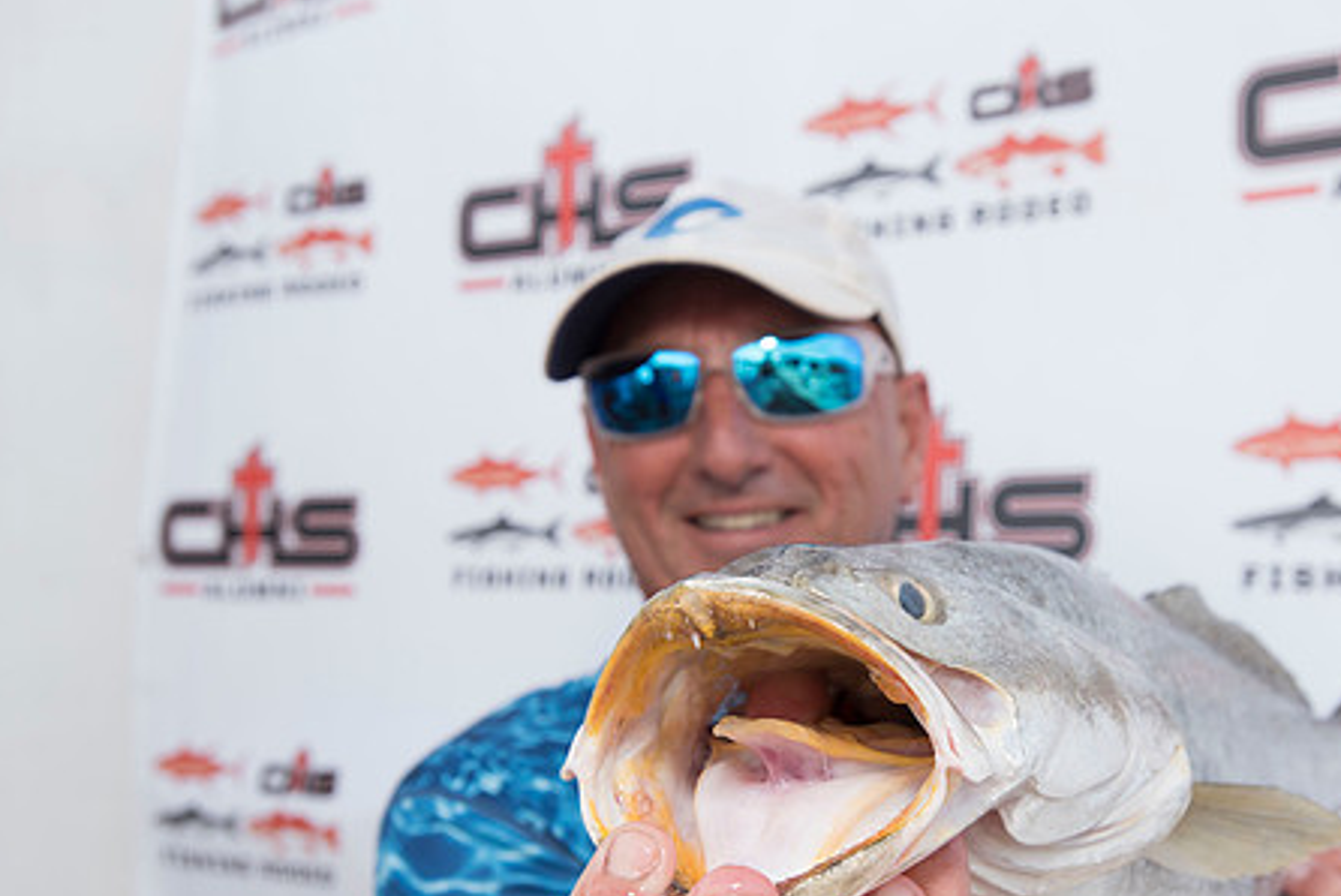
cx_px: 839
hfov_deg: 49.0
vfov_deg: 34.1
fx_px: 1454
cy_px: 558
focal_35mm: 39
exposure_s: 1/320
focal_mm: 30
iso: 250
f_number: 7.1
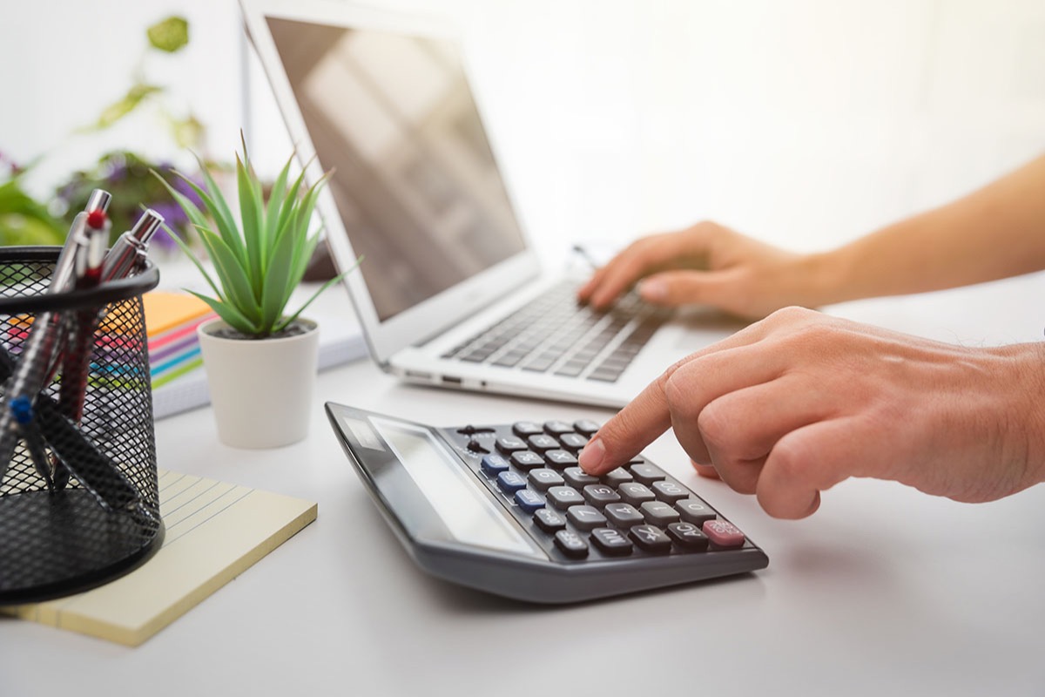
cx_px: 522
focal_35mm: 36
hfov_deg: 53.1
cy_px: 348
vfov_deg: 36.9
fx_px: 1045
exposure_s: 1/80
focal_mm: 36
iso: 200
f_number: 4
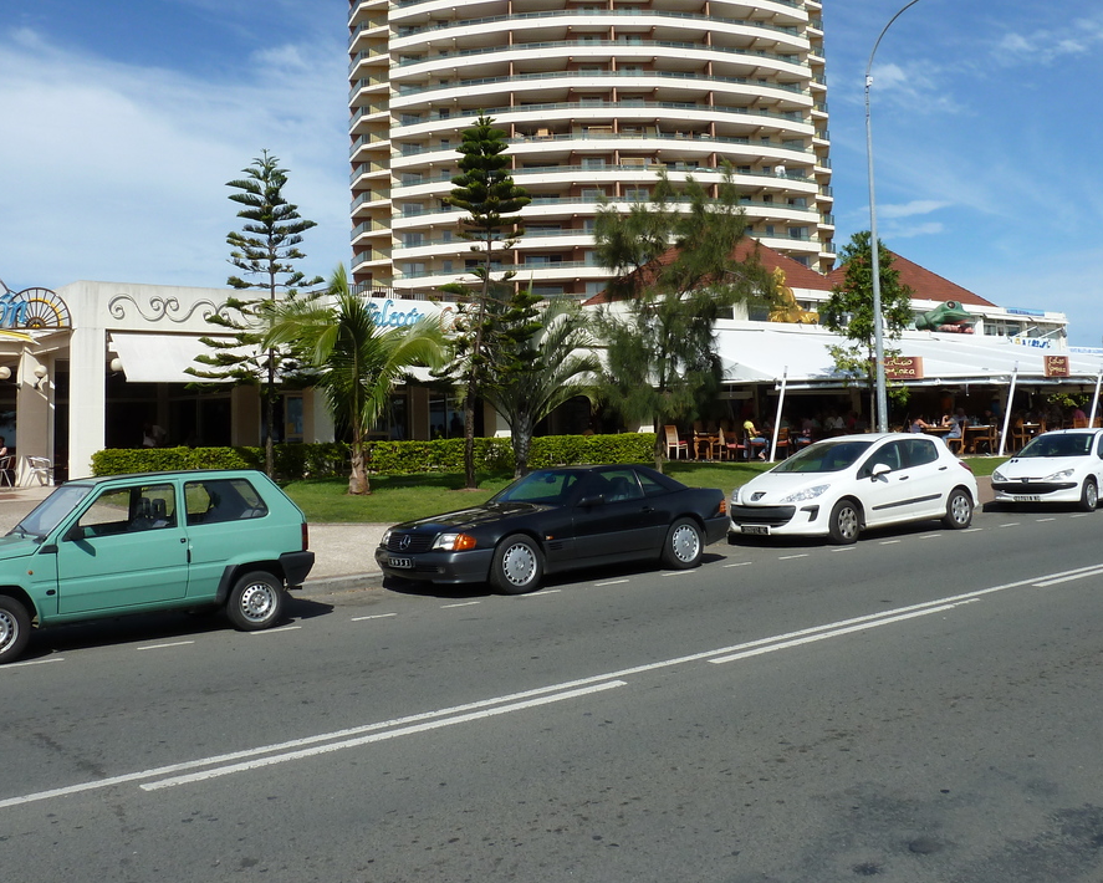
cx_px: 531
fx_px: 1078
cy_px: 326
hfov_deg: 54.2
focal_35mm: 33
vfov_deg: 44.2
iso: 80
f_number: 5.6
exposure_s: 1/400
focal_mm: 4.1
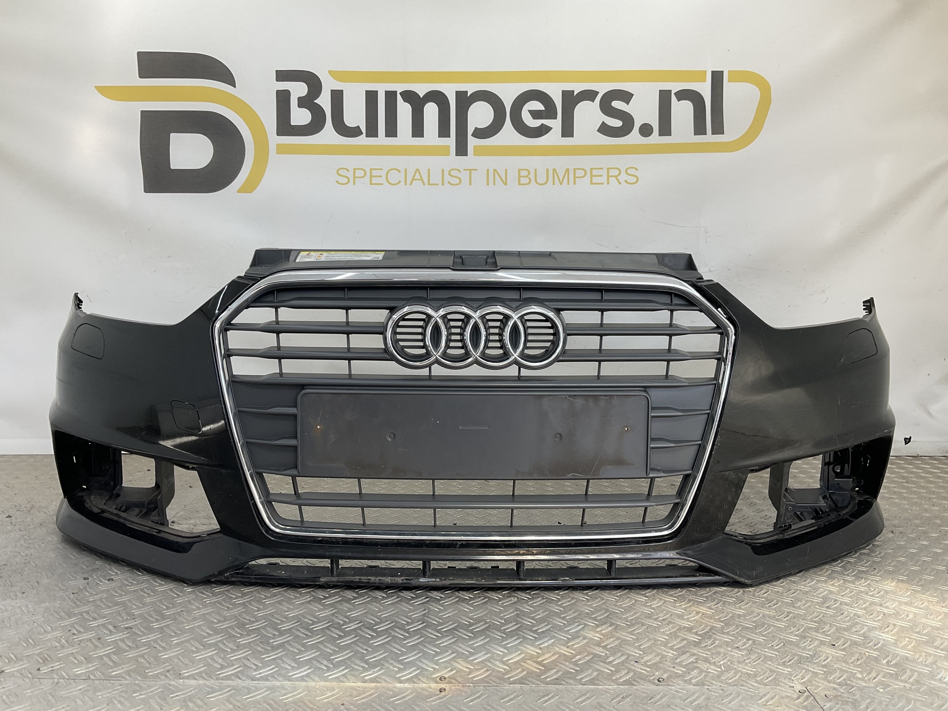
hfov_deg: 61.7
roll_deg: -1.5
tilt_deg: -6.1
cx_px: 474
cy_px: 356
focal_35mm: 29
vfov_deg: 48.2
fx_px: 794
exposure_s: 1/174
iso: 16
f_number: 1.8
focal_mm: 3
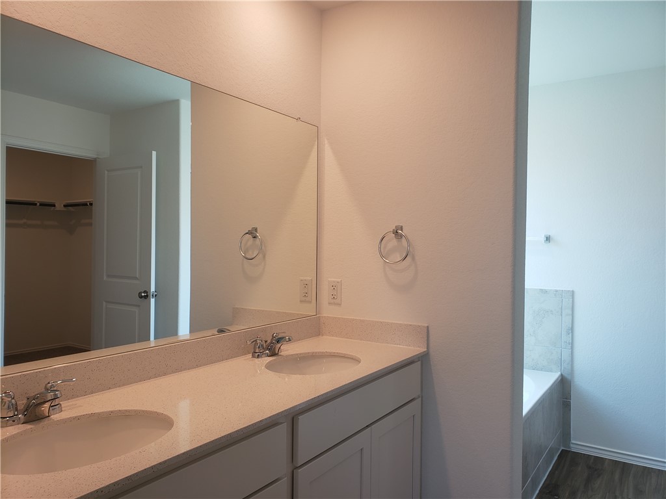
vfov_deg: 53.1
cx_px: 333
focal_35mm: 26
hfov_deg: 67.3
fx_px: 500
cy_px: 250
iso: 64
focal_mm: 4.3
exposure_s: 1/60
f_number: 2.4
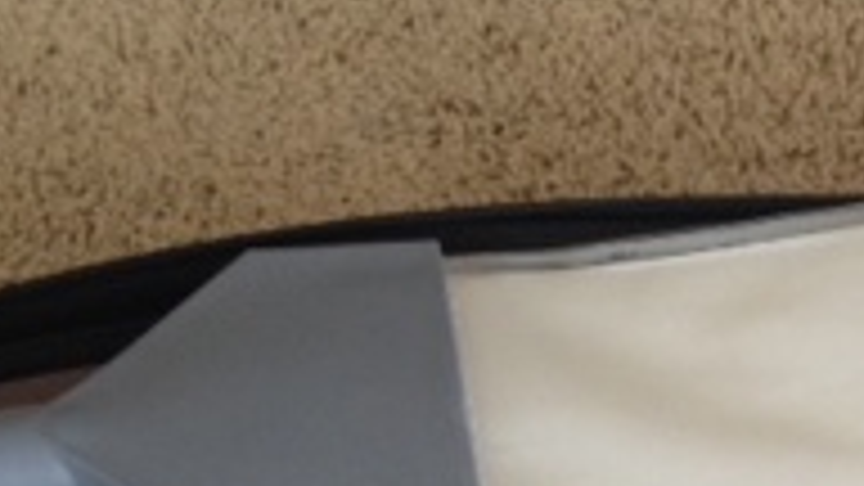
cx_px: 976
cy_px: 904
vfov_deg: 9.1
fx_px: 2910
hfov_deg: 16.3
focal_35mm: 127
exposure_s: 1/20
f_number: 2.4
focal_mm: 4.28
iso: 100
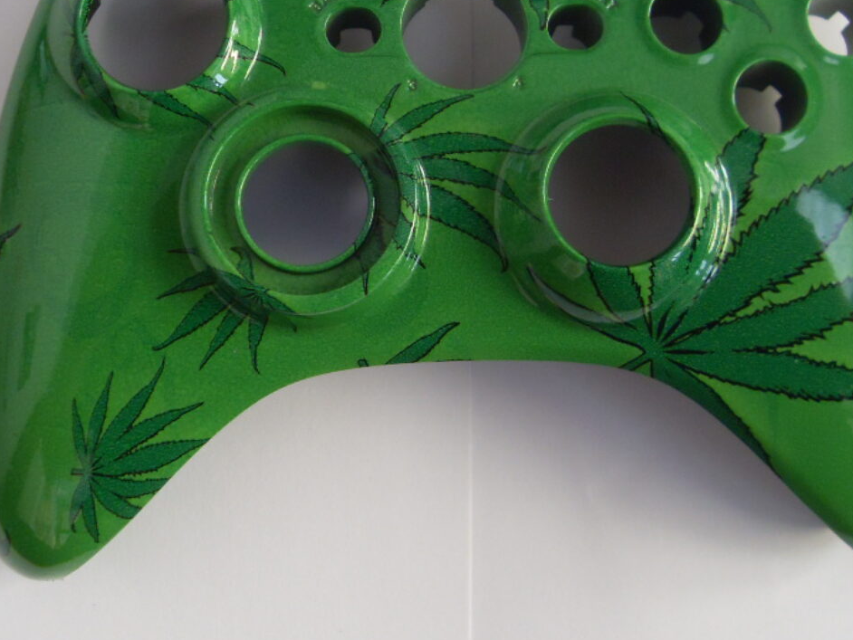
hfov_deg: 36.8
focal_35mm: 52
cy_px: 244
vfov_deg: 28.0
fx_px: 1282
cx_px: 457
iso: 200
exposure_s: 1/30
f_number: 2.8
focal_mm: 6.3
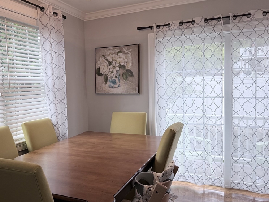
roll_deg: +2.6
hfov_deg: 54.2
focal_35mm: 33
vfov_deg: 43.0
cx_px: 90
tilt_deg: -2.9
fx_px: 256
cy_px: 101
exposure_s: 1/203
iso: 64
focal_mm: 6.76
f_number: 1.78
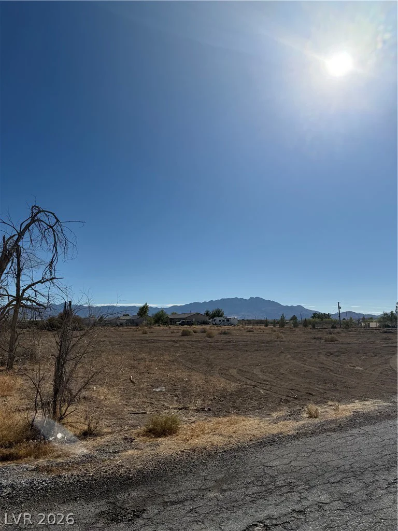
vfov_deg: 71.6
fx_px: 368
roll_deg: +1.0
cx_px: 199
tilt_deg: +10.0
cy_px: 266
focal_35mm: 24
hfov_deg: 56.8
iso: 80
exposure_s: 1/14286
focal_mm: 6.76
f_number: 1.78
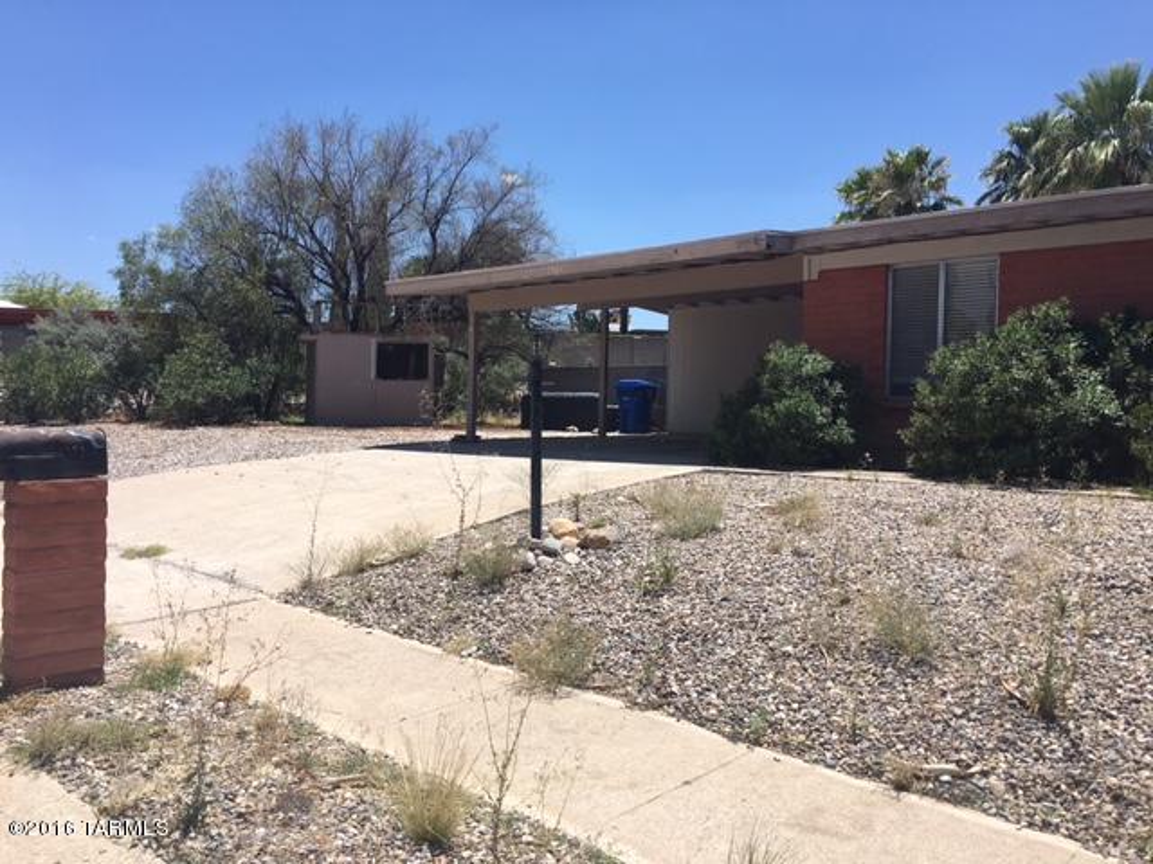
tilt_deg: +0.1
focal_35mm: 29
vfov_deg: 48.2
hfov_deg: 61.7
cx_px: 576
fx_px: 966
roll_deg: +0.1
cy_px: 432
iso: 25
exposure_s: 1/1972
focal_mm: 4.15
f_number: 2.2
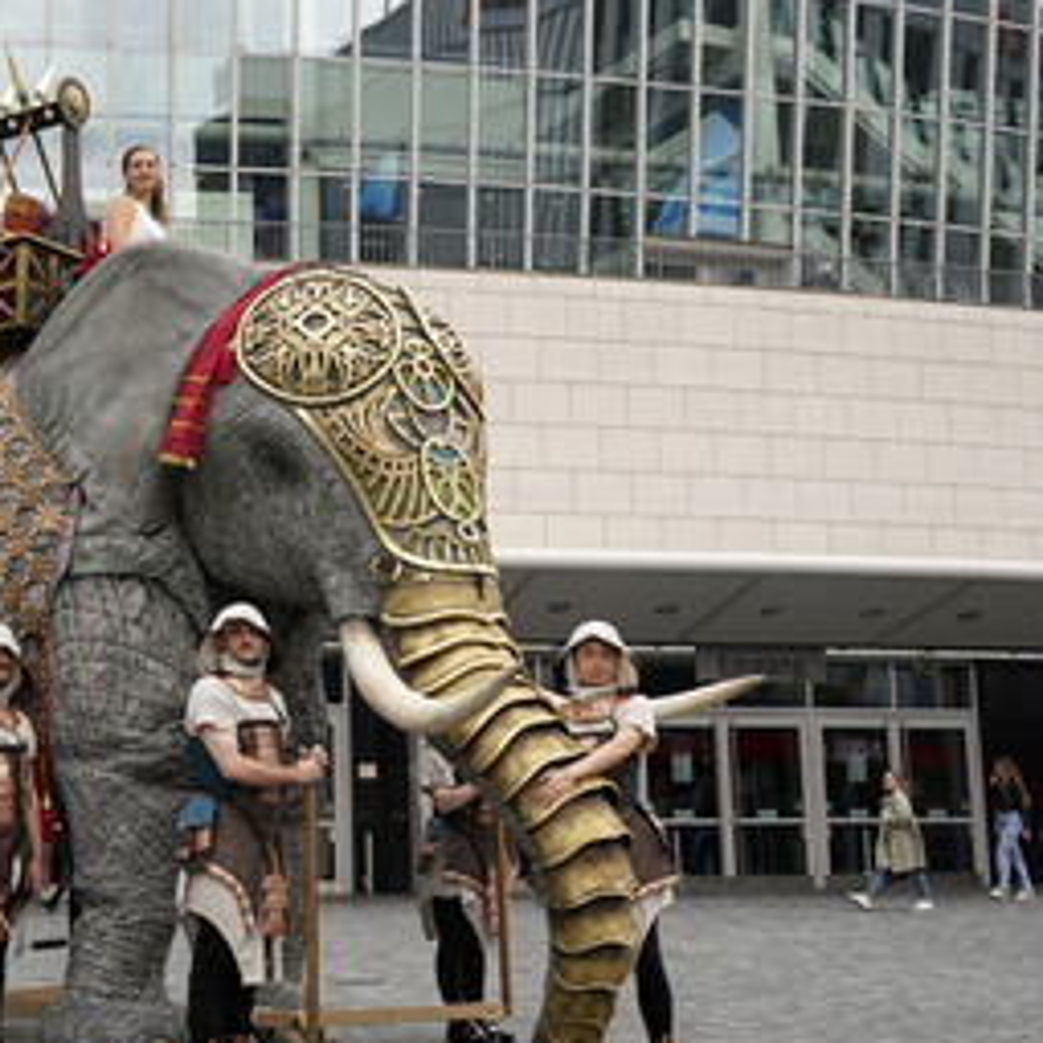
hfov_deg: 32.3
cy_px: 573
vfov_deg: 33.4
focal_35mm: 51
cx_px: 178
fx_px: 1739
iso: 640
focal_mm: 34
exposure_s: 1/250
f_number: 8
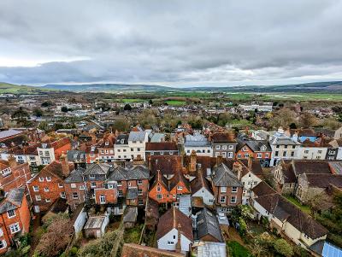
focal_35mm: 16
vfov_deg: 78.2
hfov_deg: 94.4
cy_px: 128
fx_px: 158
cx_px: 171
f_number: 2.2
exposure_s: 1/777
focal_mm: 2.35
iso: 52
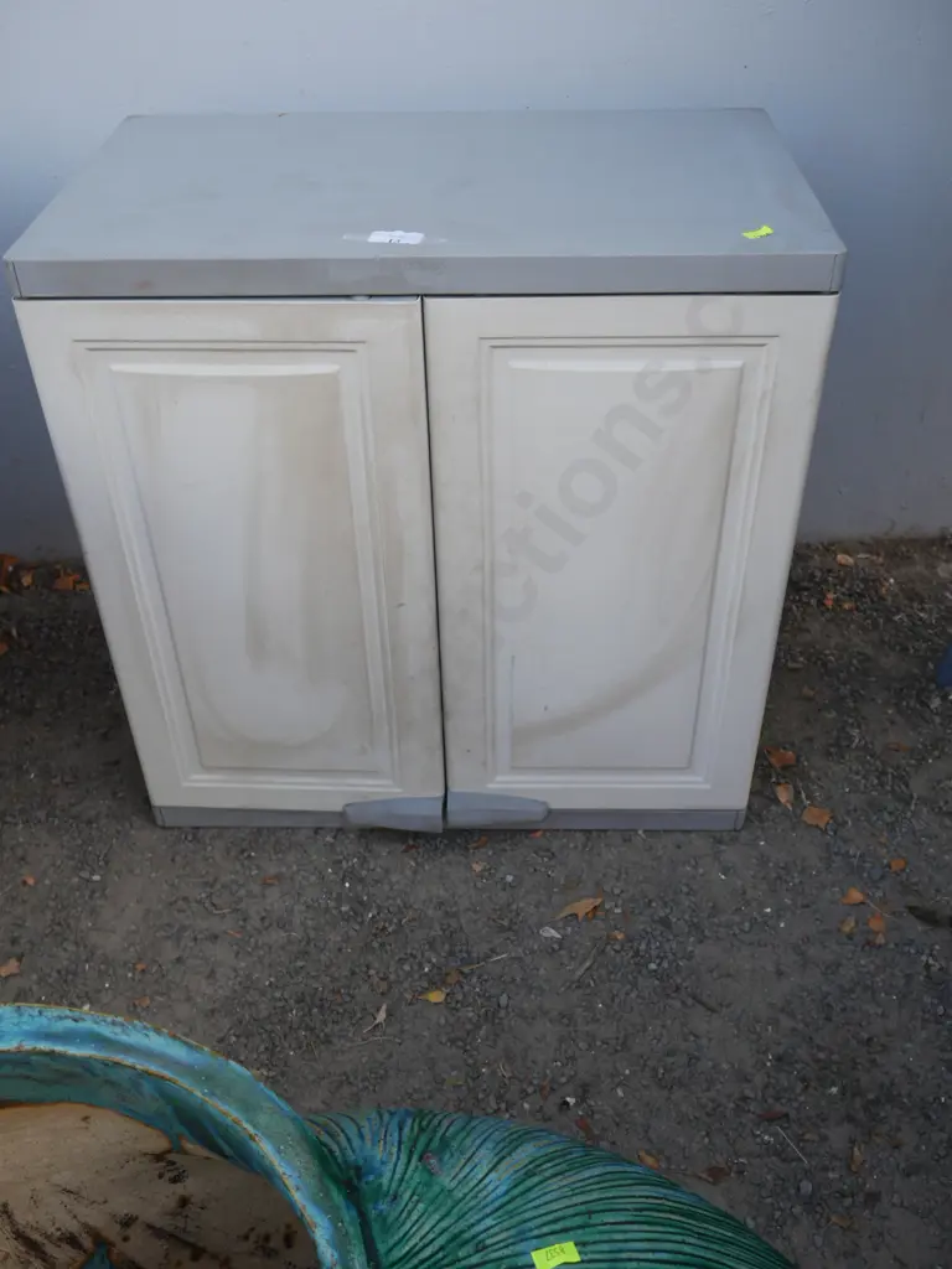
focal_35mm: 32
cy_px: 634
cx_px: 476
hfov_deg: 44.2
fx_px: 1173
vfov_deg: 56.8
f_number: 4.5
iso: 200
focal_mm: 16
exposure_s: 1/125
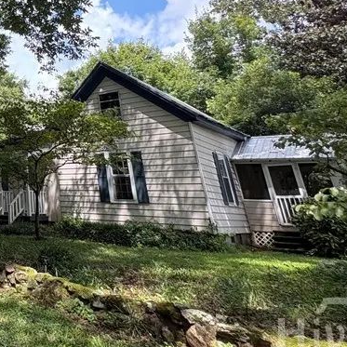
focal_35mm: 34
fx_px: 386
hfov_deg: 36.9
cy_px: 50
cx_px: -71
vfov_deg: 45.0
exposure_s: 1/392
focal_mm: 2.22
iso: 64
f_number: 2.2
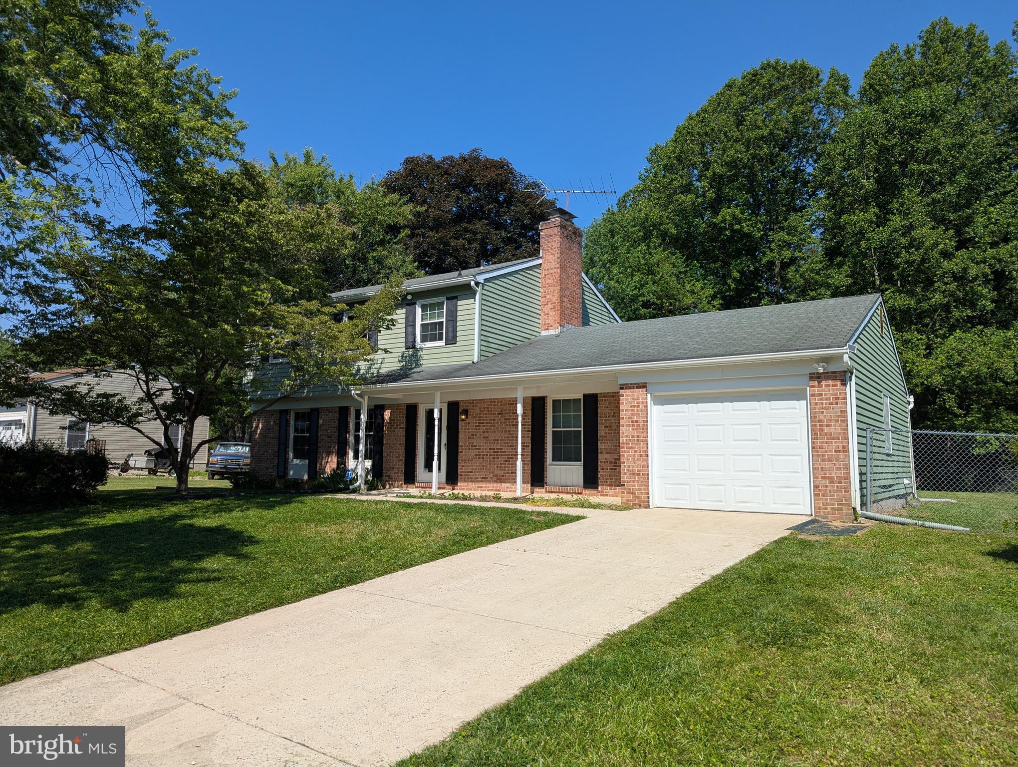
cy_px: 384
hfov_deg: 71.5
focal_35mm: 24
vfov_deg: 56.9
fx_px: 707
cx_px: 509
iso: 46
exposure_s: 1/2762
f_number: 1.85
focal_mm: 6.81
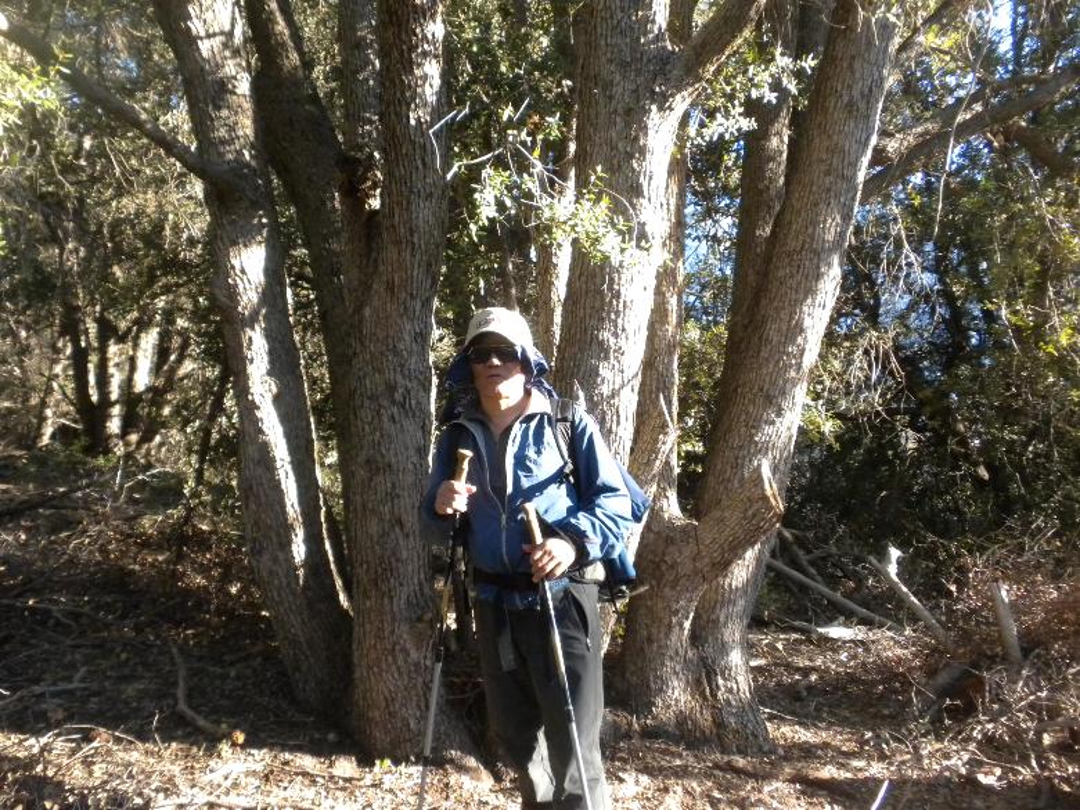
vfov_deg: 38.7
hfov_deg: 50.1
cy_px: 405
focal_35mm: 37
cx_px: 540
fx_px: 1154
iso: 400
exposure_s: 1/363
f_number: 3.5
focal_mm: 6.6
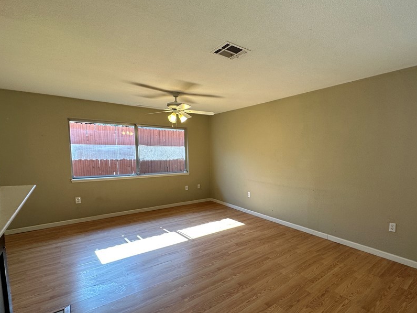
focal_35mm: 18
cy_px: 173
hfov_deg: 86.8
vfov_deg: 71.4
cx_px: 248
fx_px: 217
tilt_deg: -6.4
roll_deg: -0.5
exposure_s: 1/120
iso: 80
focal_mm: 2.22
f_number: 2.2
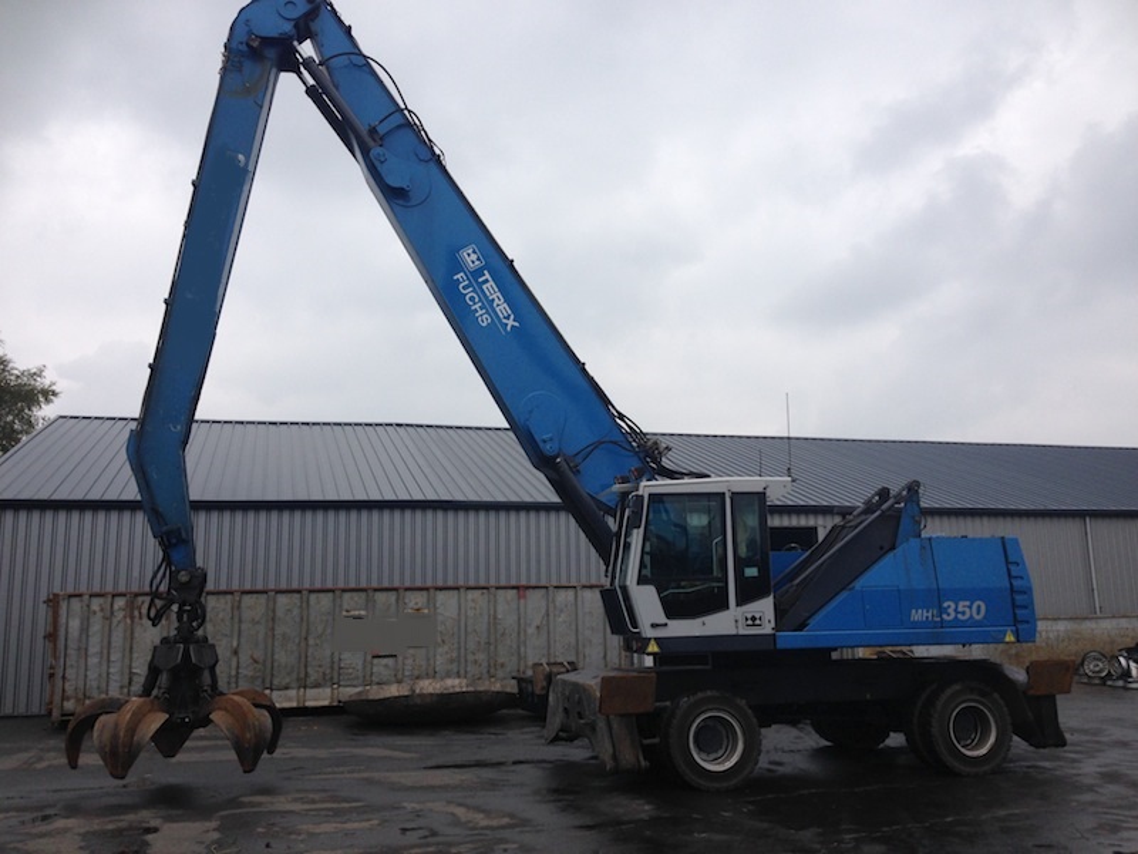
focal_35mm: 33
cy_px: 427
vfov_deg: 42.9
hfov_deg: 55.4
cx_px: 569
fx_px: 1085
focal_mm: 4.12
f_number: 2.4
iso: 50
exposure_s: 1/542
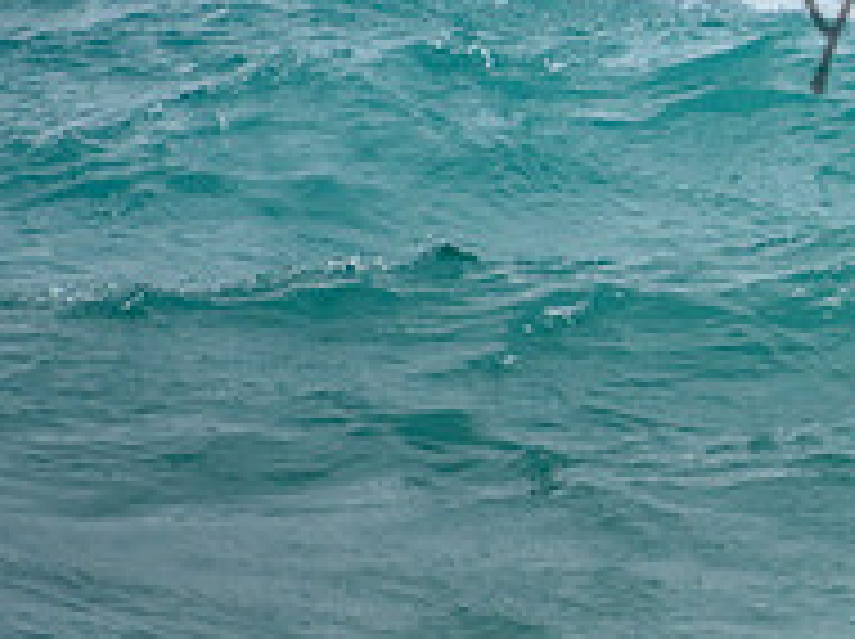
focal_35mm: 1762
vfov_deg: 0.8
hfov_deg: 1.1
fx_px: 43466
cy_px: -16
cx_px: 1256
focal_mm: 400
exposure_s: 1/2000
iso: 450
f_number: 5.6
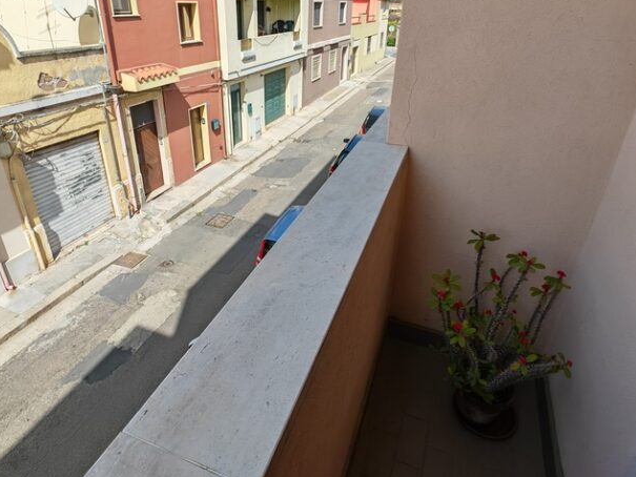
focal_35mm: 22
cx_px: 299
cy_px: 194
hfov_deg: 76.3
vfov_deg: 60.7
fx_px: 404
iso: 50
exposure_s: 1/950
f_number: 2
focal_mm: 1.82
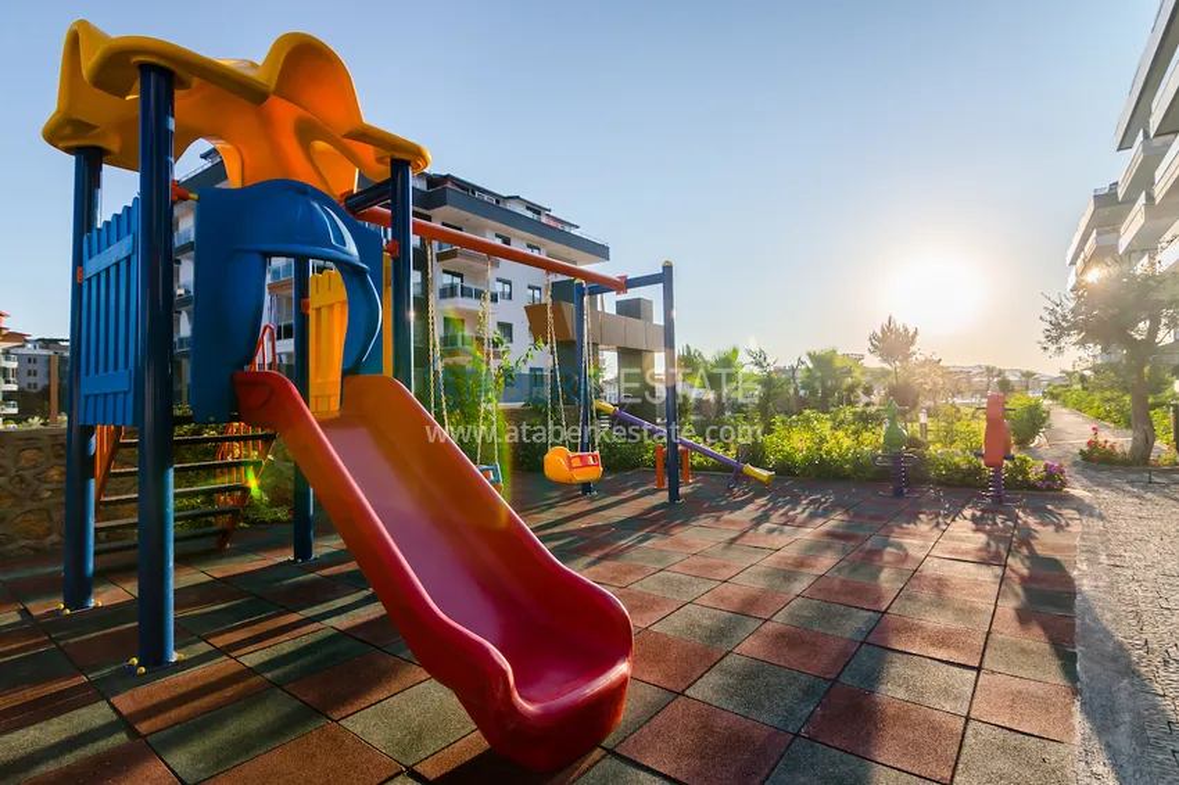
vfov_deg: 72.0
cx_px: 590
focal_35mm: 16
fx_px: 540
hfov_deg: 95.0
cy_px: 392
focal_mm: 11
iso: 100
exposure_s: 1/350
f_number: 4.8
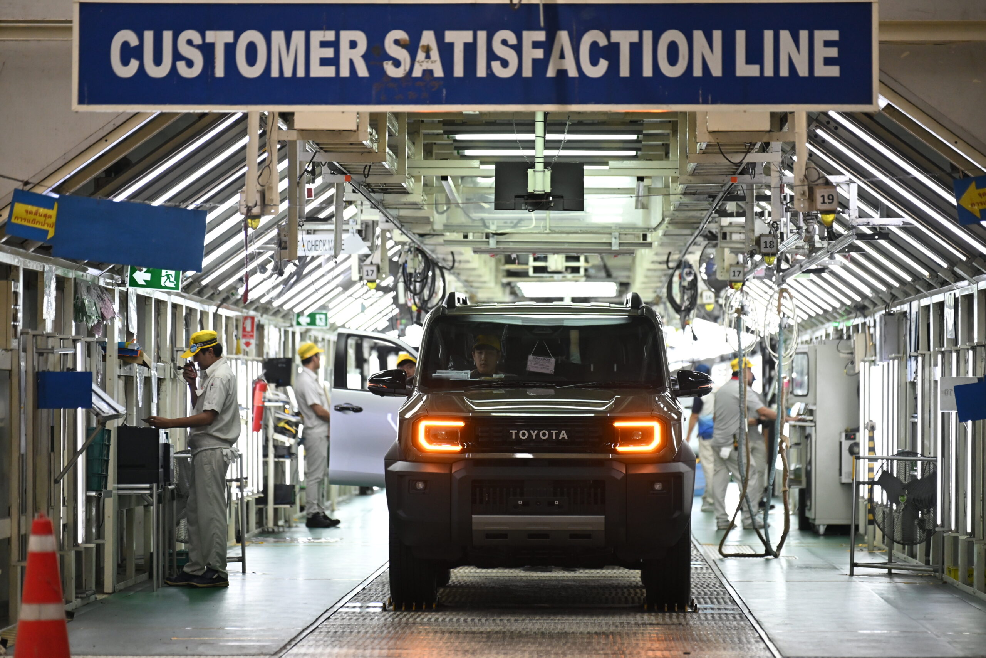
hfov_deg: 16.0
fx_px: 3506
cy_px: 329
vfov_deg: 10.7
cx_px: 493
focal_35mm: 128
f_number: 2.8
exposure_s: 1/1250
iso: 2800
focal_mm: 128
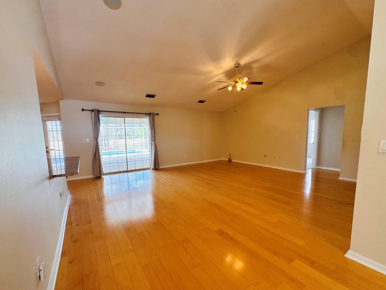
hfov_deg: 98.2
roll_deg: -0.4
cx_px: 193
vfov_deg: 81.7
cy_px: 153
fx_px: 167
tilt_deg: -7.6
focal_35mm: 15
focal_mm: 2.22
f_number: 2.2
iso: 125
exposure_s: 1/120
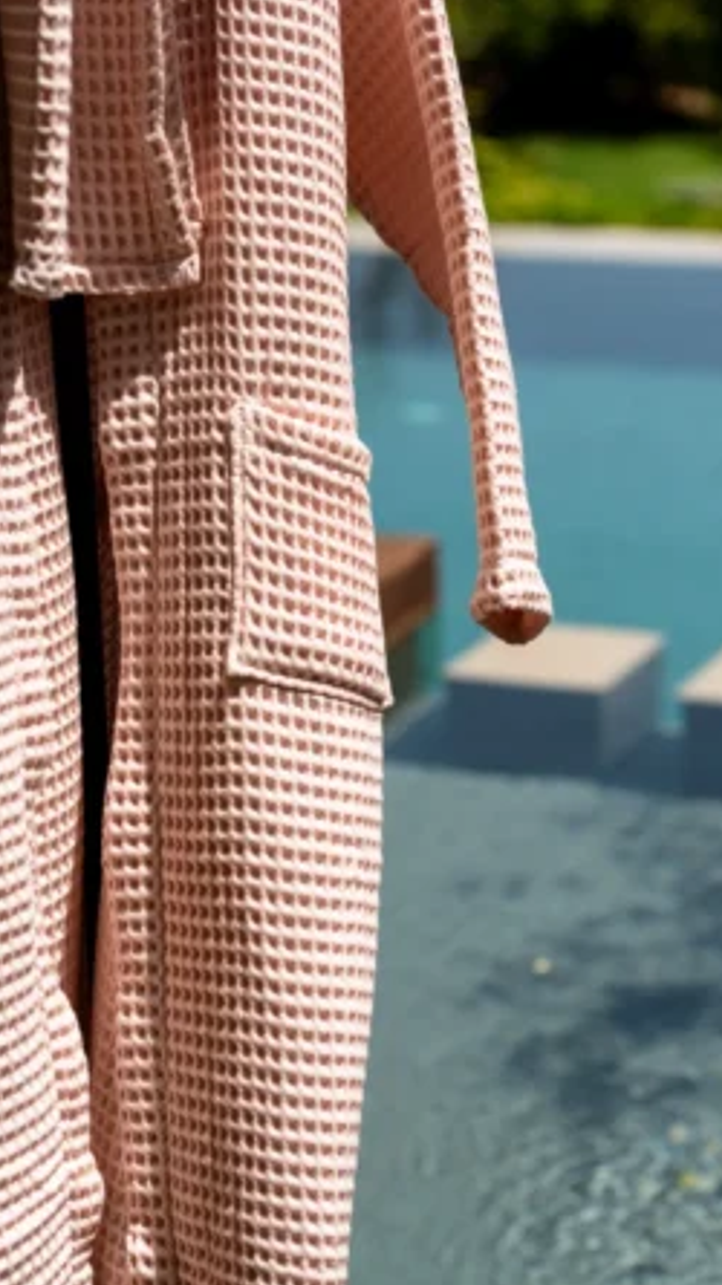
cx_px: 425
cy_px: 641
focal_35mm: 90
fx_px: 3066
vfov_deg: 23.7
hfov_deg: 13.4
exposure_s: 1/2500
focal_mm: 85
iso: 250
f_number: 3.5
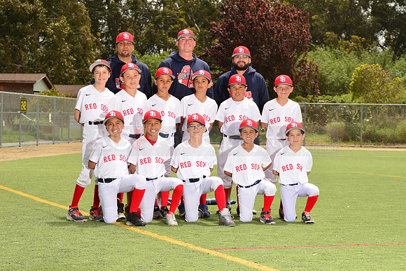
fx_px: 1128
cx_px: 203
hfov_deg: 20.4
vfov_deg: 13.7
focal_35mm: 100
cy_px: 136
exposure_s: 1/200
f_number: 11
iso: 125
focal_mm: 100
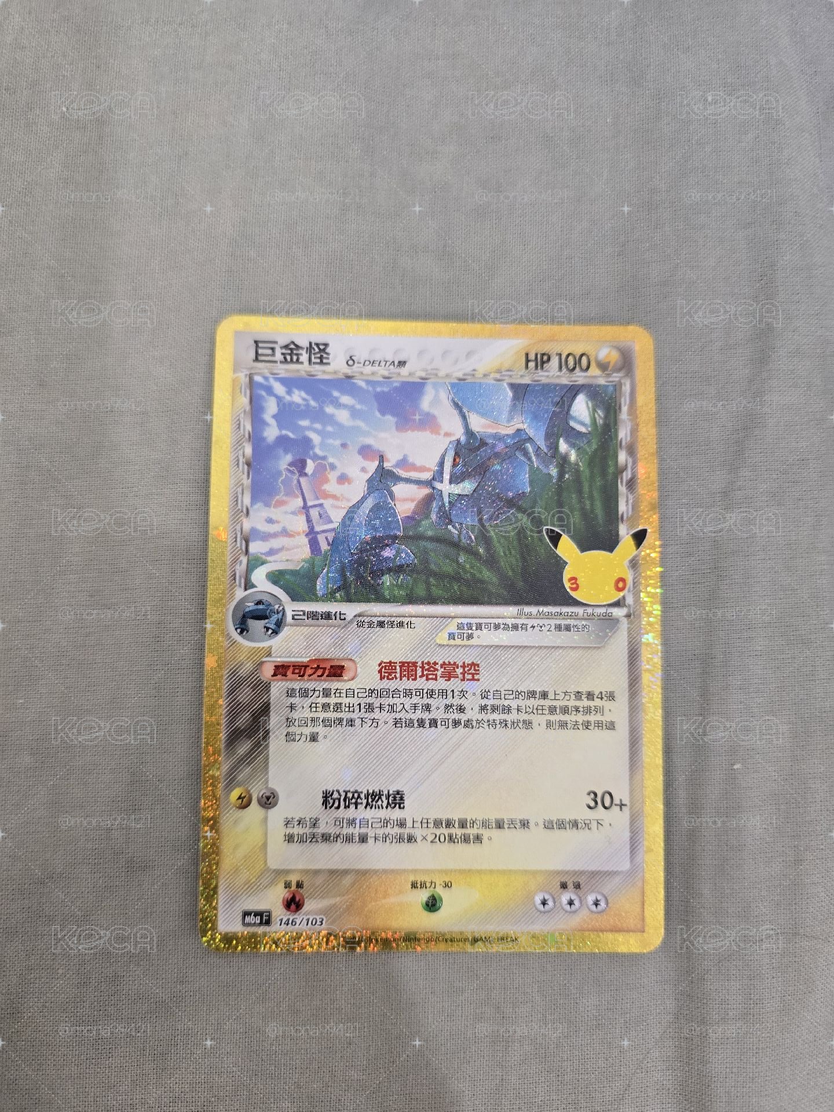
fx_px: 739
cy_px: 556
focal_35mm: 23
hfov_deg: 58.9
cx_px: 417
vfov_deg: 73.9
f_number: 1.7
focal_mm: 6.3
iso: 320
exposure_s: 1/120
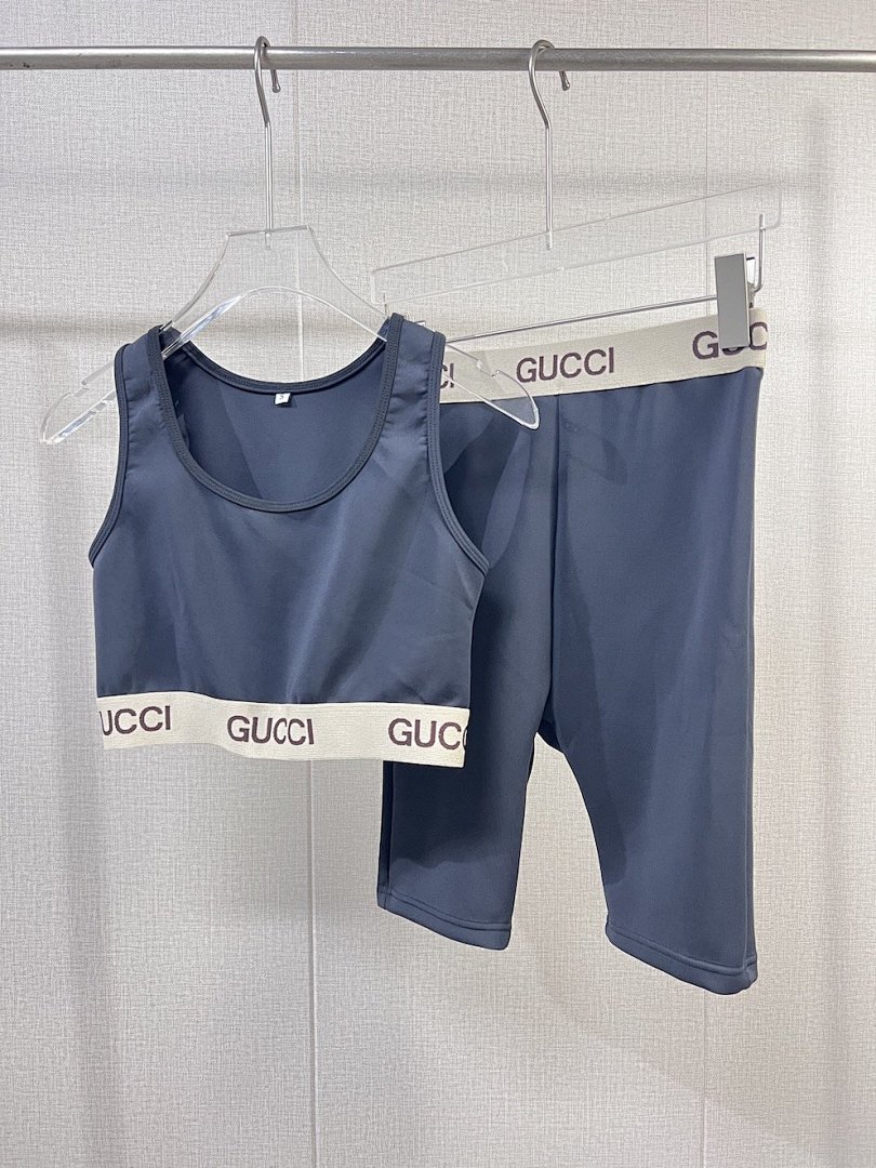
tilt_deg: -3.1
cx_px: 438
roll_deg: +2.2
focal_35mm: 26
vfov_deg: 67.3
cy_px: 584
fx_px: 877
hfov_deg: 53.1
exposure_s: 1/50
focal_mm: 5.7
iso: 250
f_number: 1.5
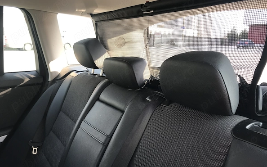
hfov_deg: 62.9
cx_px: 134
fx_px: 218
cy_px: 93
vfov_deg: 41.8
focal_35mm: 30
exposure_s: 1/117
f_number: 1.8
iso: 20
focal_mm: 3.99
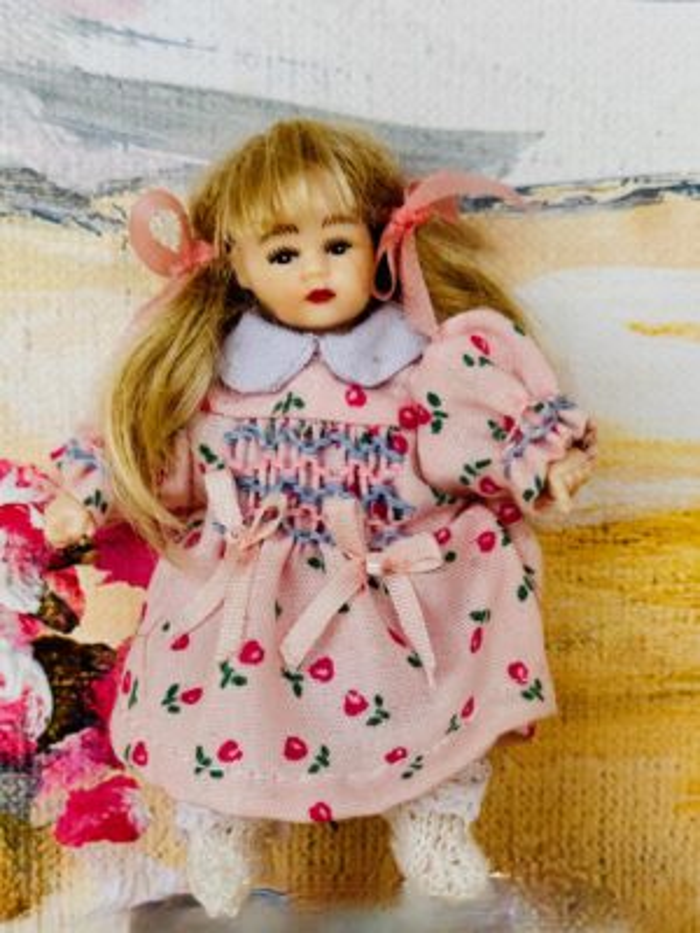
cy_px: 466
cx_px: 350
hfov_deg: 30.3
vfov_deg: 39.7
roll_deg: -1.1
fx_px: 1294
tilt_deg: -16.5
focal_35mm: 48
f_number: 1.78
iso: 64
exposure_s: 1/699
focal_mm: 6.86
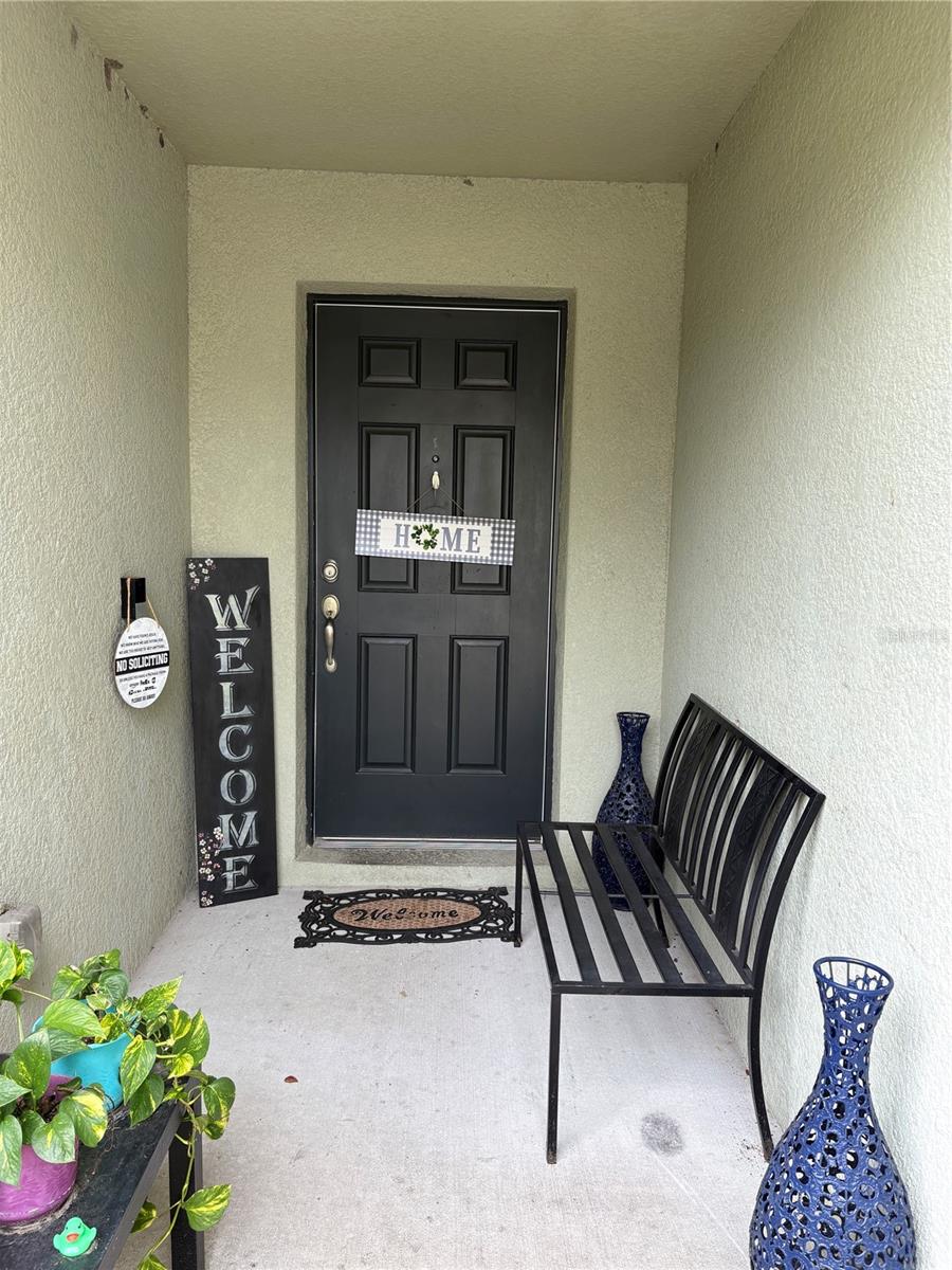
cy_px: 635
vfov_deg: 67.3
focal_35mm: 26
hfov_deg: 53.1
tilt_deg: -6.6
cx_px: 476
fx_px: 953
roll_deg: -1.1
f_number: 1.6
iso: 32
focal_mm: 5.96
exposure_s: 1/148
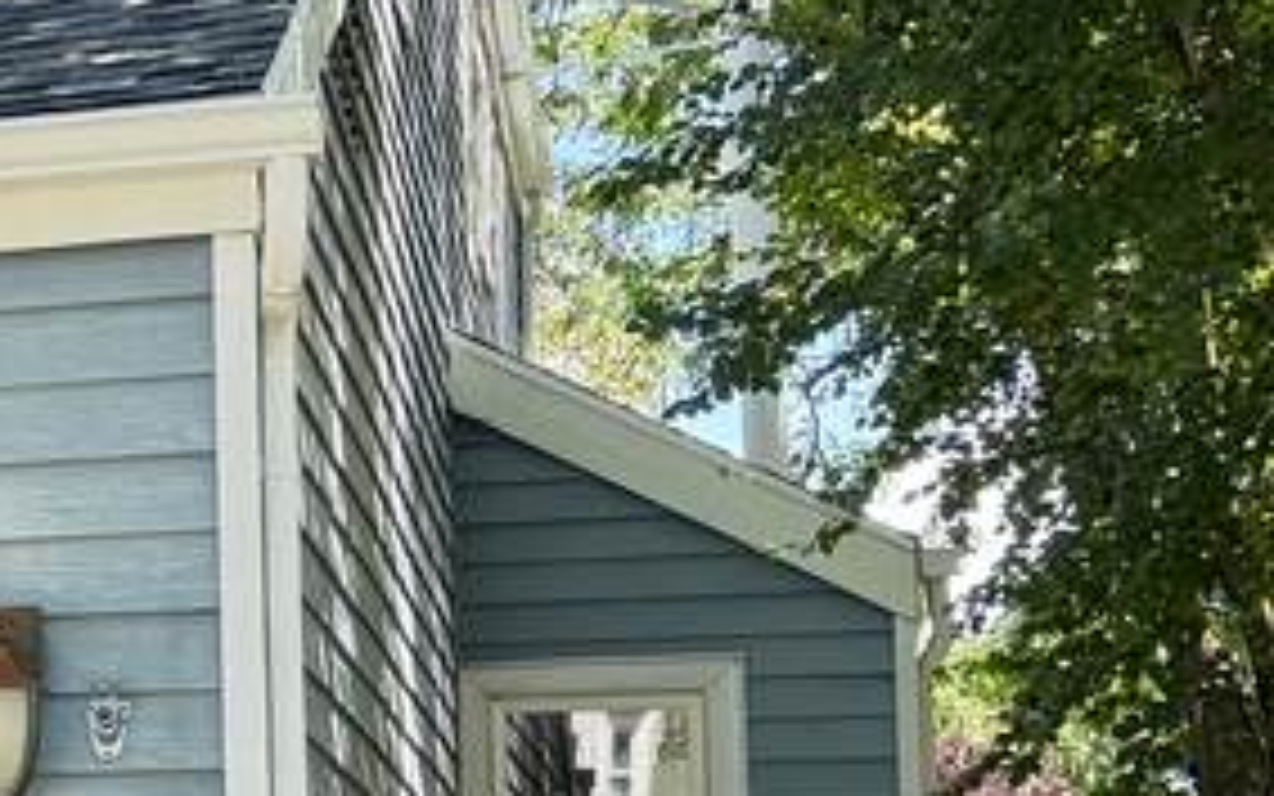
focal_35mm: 115
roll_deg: -0.7
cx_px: -1031
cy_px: 666
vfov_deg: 11.3
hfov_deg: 15.5
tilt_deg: +5.7
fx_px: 3994
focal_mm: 6.76
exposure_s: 1/419
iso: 100
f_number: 1.78
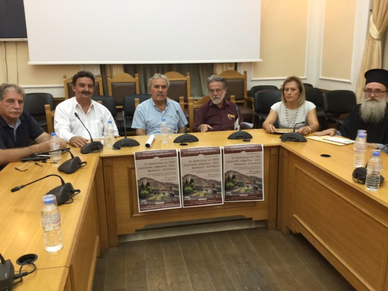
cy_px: 146
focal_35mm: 31
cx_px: 194
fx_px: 347
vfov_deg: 45.4
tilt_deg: -12.2
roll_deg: -0.5
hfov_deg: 58.4
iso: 80
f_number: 2.4
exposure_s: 1/33
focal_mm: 3.3
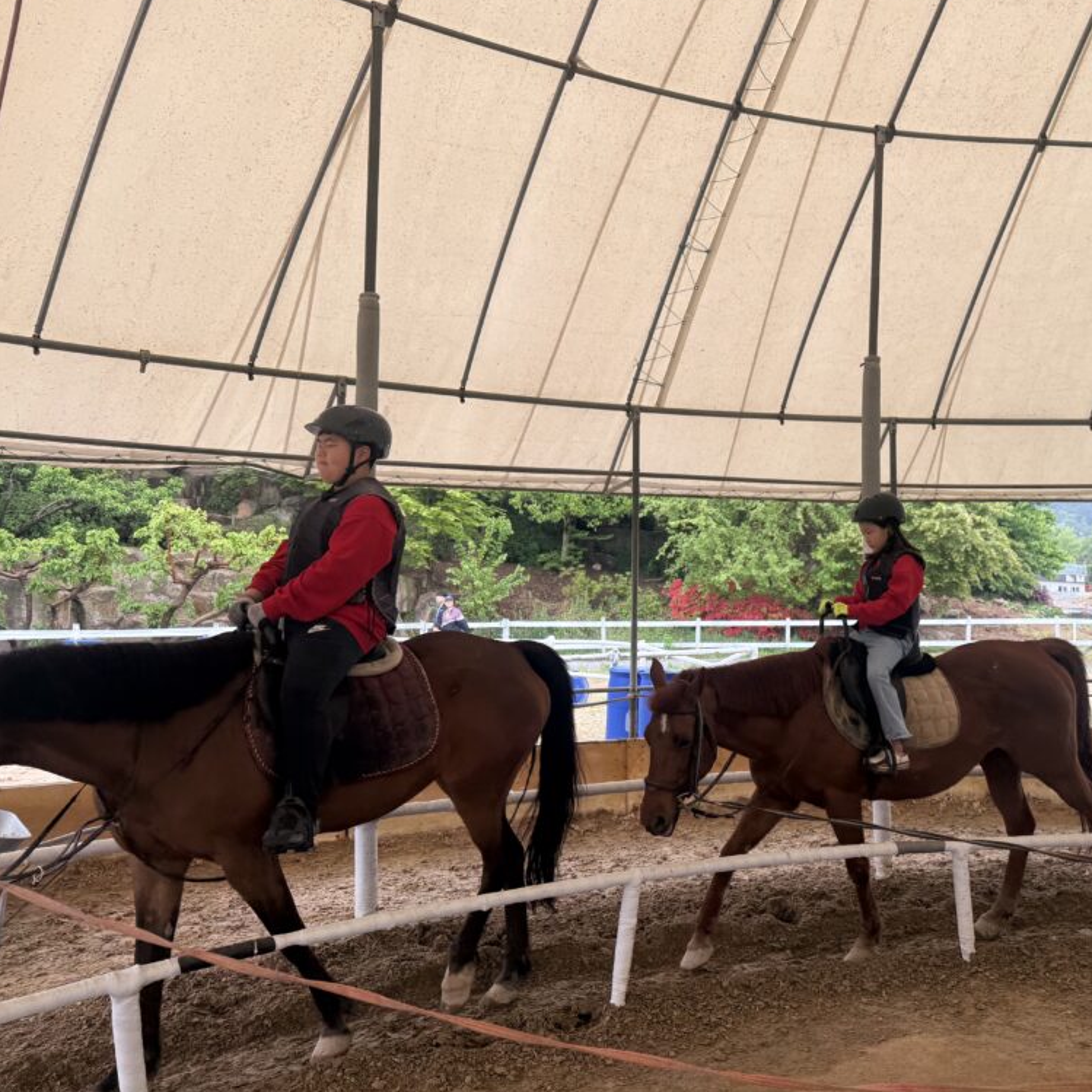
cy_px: 538
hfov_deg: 54.3
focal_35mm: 29
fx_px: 1035
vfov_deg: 55.6
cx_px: 742
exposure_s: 1/226
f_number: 1.78
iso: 64
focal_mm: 6.76
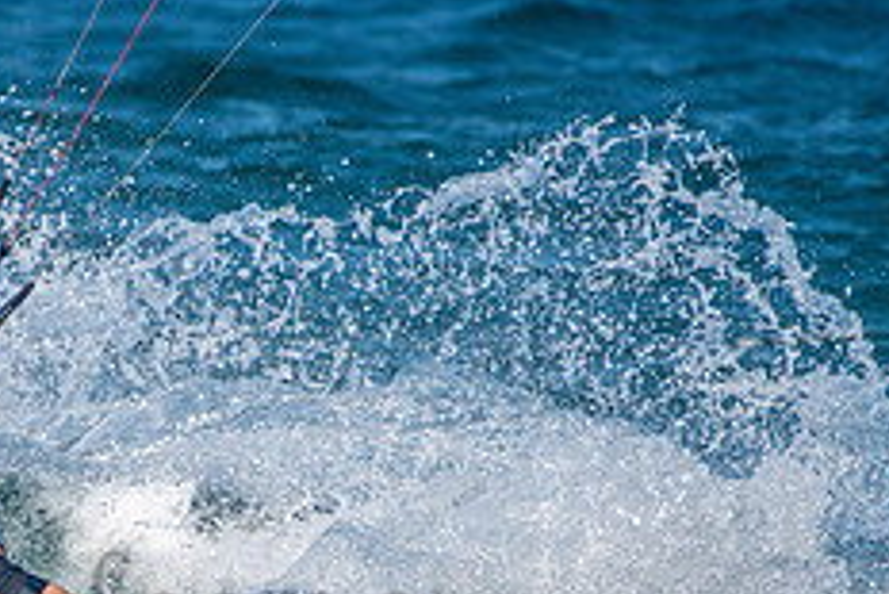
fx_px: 30911
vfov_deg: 1.1
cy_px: 577
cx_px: 73
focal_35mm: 1251
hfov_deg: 1.6
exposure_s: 1/4000
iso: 220
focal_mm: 500
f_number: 5.6
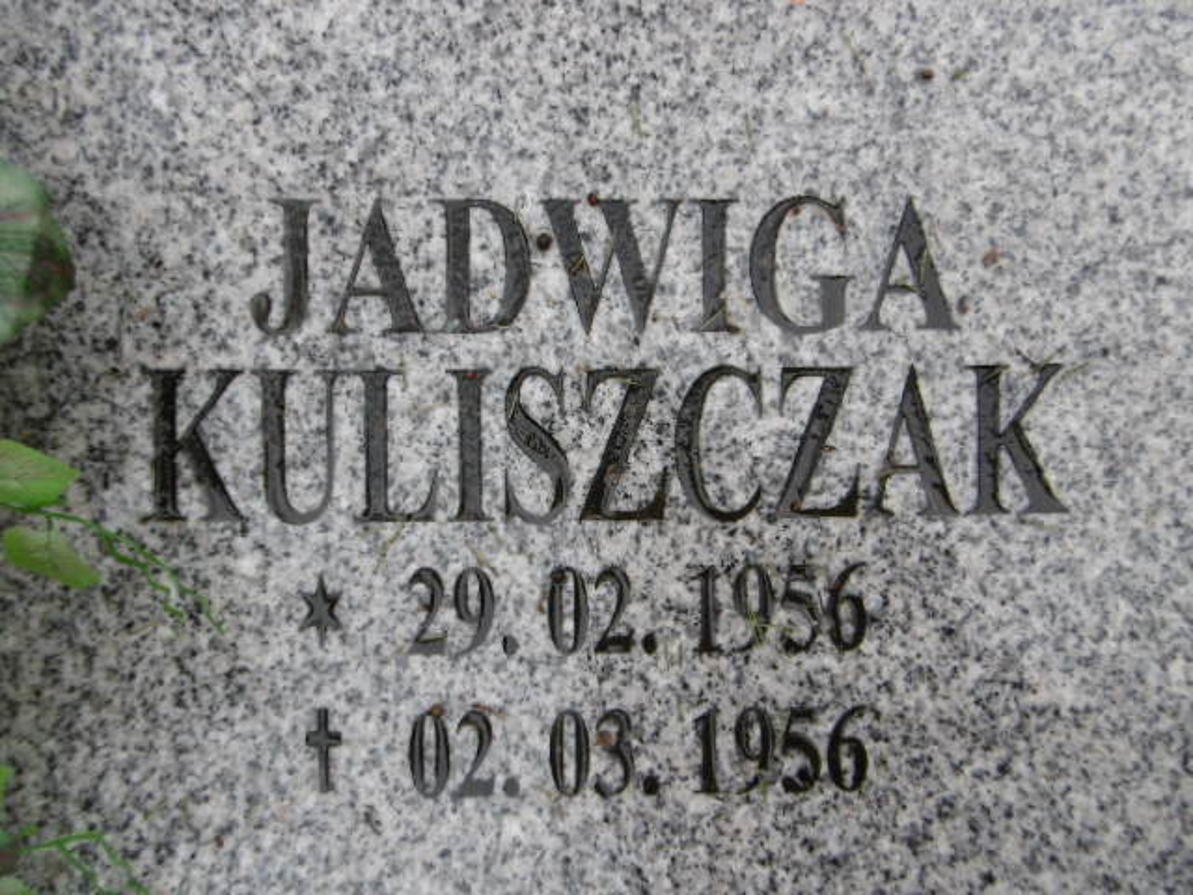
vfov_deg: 56.8
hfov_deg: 71.6
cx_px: 596
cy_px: 448
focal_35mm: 24
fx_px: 827
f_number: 3.1
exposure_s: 1/80
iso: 100
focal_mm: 4.3
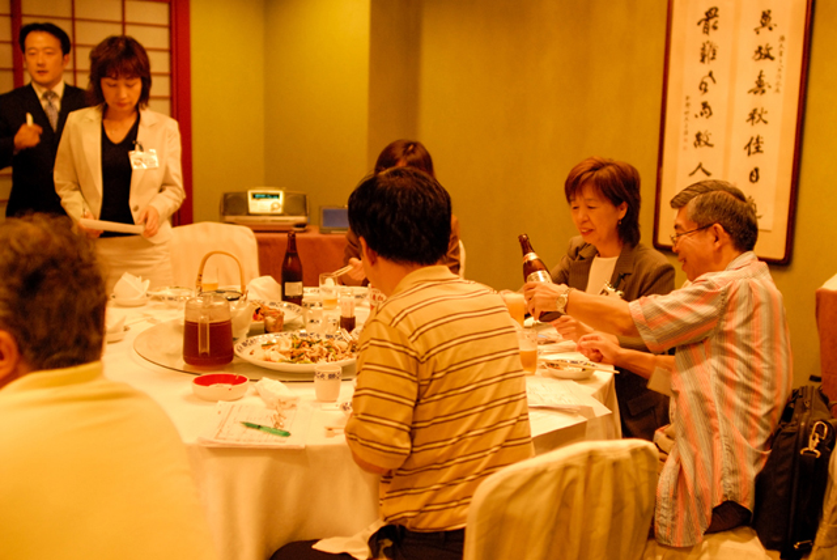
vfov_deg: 32.0
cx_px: 418
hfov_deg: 46.4
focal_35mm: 42
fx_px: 977
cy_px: 280
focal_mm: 28
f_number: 2
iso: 800
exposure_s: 1/80
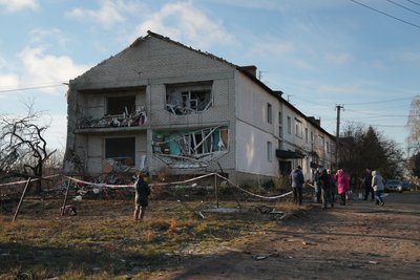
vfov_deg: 28.7
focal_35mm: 47
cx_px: 210
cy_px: 140
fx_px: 549
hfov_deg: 41.9
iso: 200
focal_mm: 47
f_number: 2.8
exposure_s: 1/100
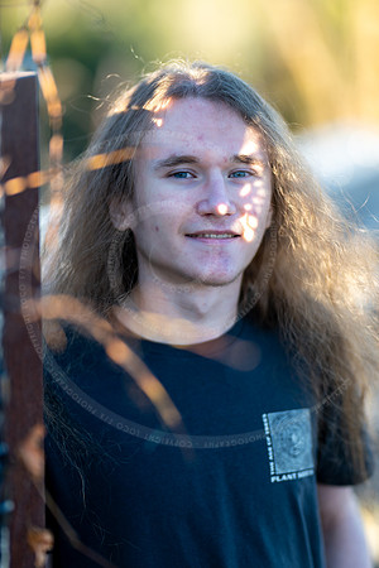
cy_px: 284
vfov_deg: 16.1
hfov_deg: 10.8
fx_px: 2005
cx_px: 190
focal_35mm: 127
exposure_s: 1/640
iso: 64
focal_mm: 85
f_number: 1.2
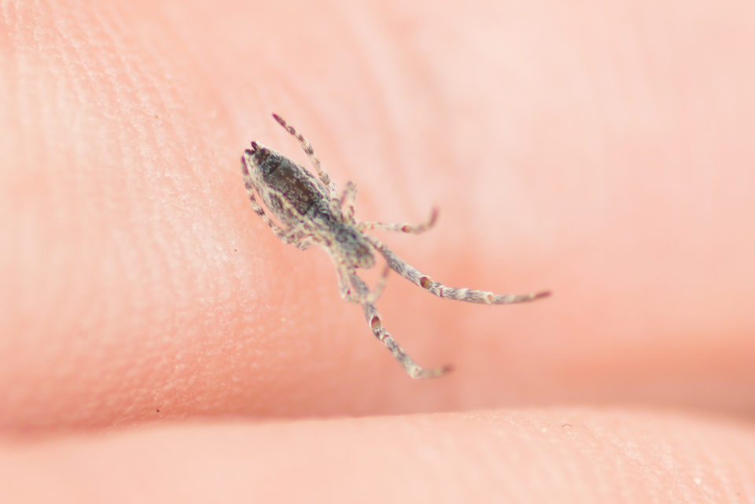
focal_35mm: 150
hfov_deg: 13.7
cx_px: 378
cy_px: 252
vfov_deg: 9.1
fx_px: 3146
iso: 200
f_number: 7.1
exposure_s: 1/200
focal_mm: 100
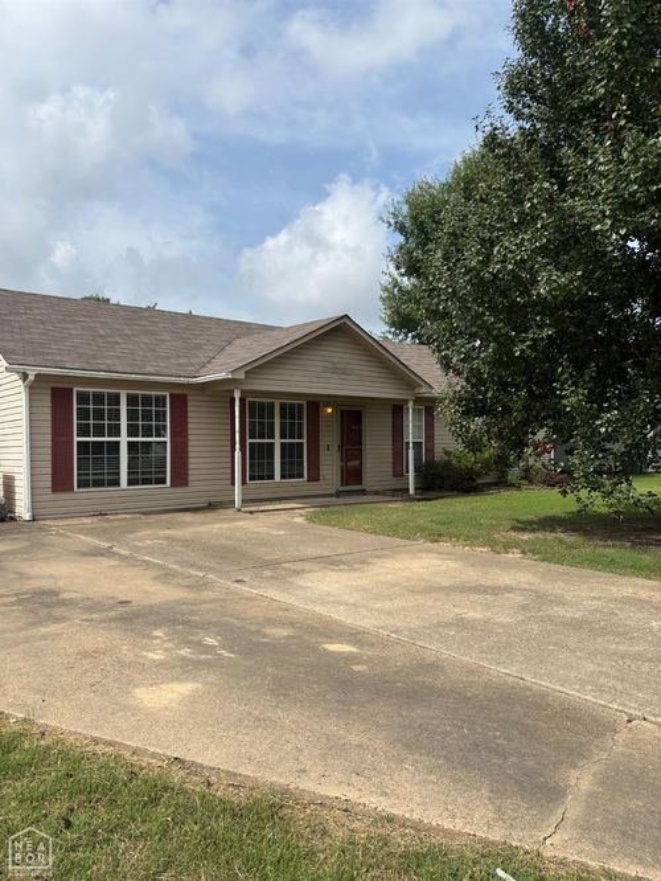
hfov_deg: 53.1
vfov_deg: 67.3
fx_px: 662
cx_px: 330
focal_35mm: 26
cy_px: 440
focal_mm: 5.96
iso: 50
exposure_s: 1/4854
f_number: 1.6
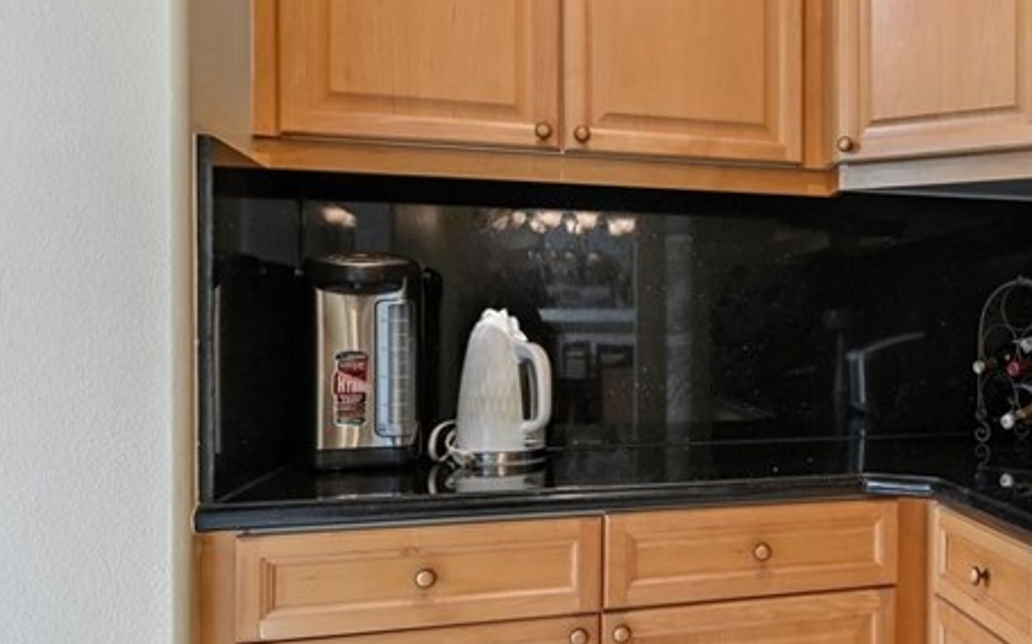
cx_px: 941
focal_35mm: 39
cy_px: 354
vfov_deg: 32.7
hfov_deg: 45.4
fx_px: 1096
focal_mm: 17
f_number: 8
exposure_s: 1/5
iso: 250
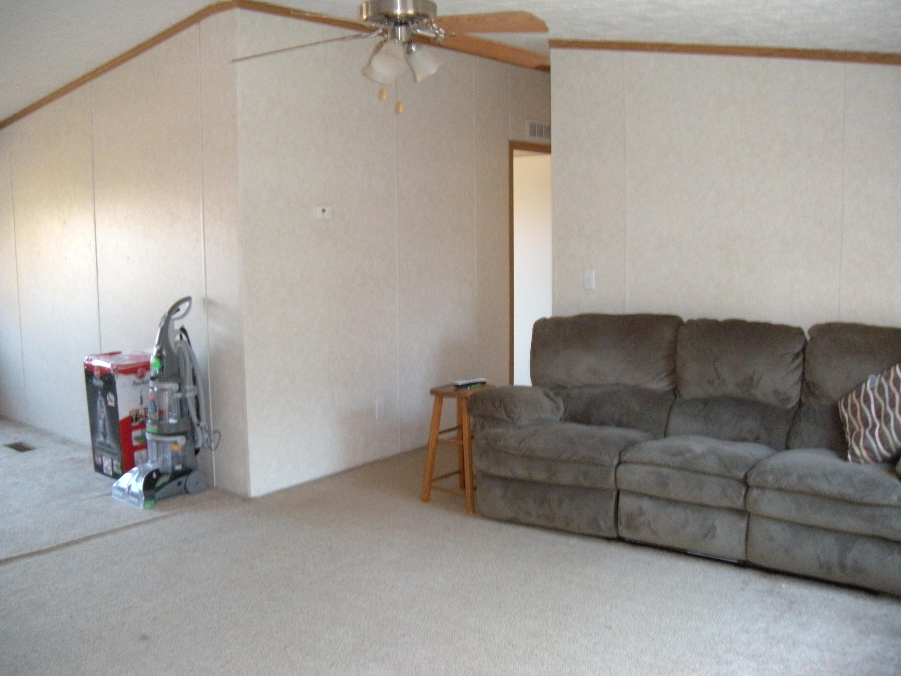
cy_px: 338
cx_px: 450
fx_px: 911
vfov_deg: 40.7
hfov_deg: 52.6
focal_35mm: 35
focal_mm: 5.9
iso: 400
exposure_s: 1/16.7
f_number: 3.8
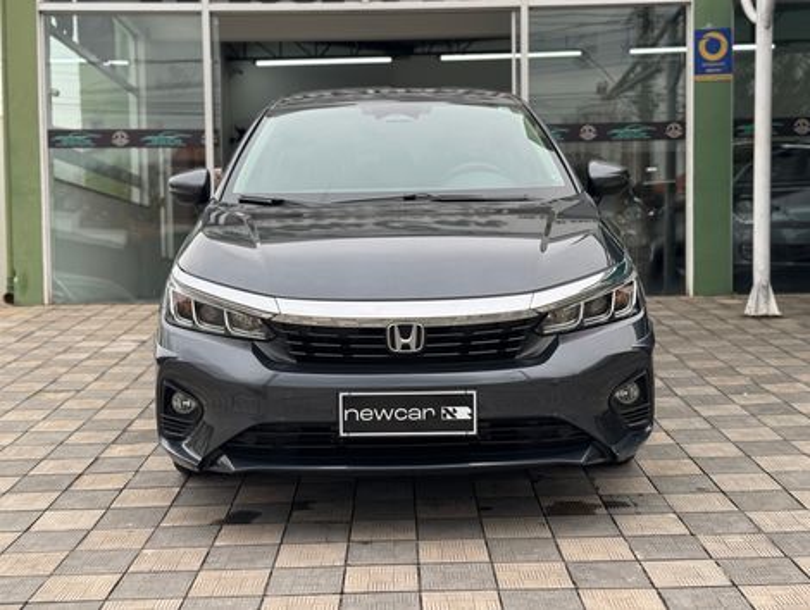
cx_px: 405
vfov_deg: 30.3
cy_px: 305
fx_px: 1125
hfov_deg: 39.6
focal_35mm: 48
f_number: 1.78
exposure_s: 1/296
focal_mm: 6.76
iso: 64
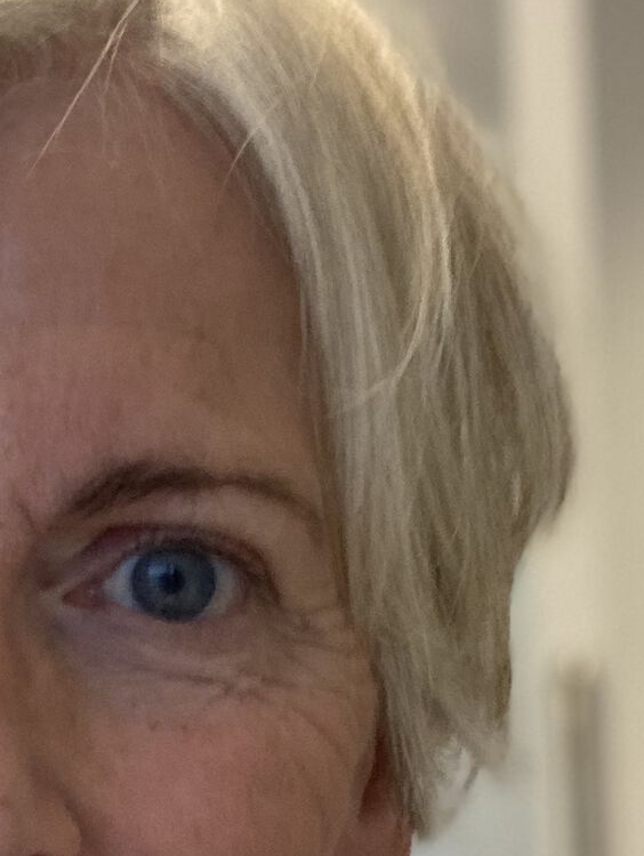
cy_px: 605
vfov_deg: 18.0
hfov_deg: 13.5
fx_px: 2699
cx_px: 73
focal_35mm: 109
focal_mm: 2.87
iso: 160
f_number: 2.2
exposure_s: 1/50
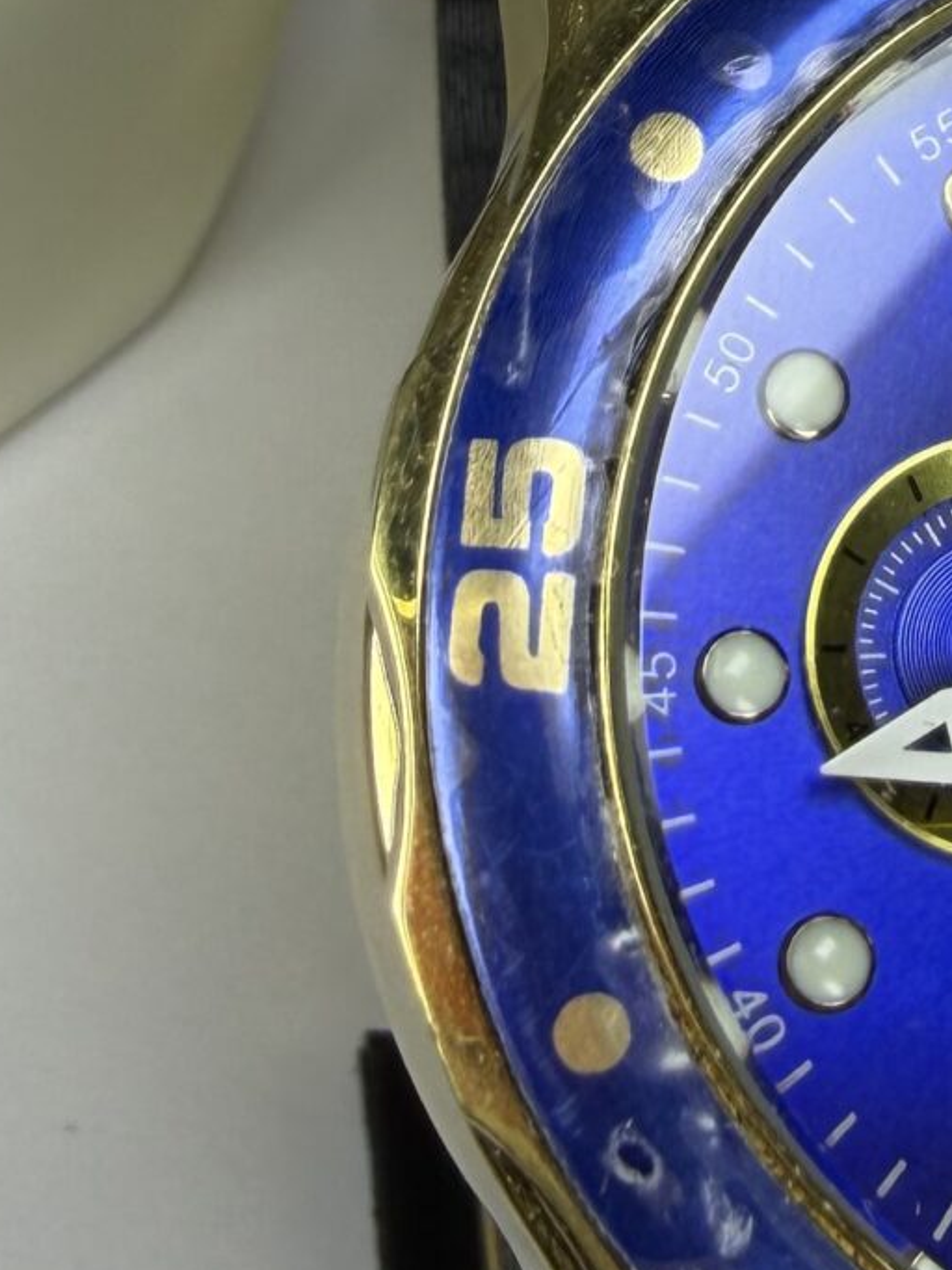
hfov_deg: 16.3
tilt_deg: -39.9
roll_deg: -9.2
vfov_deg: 21.4
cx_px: 777
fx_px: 3301
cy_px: 193
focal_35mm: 90
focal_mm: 2.22
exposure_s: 1/322
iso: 40
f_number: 2.2
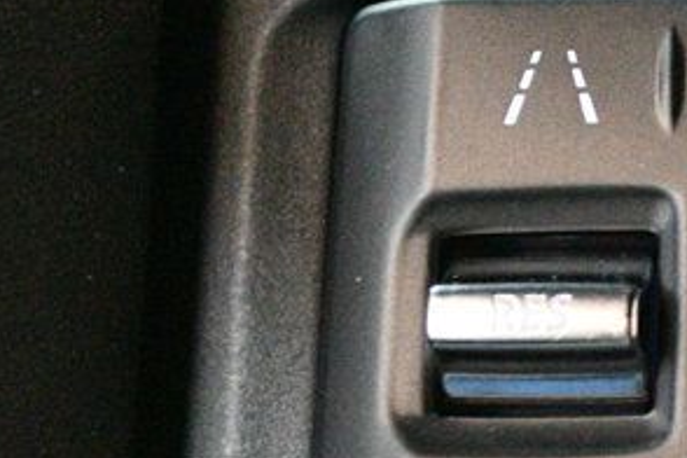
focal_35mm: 188
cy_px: 362
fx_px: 3587
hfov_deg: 10.8
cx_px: 727
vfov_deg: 7.3
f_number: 5
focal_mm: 36
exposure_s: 1/60
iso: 12800
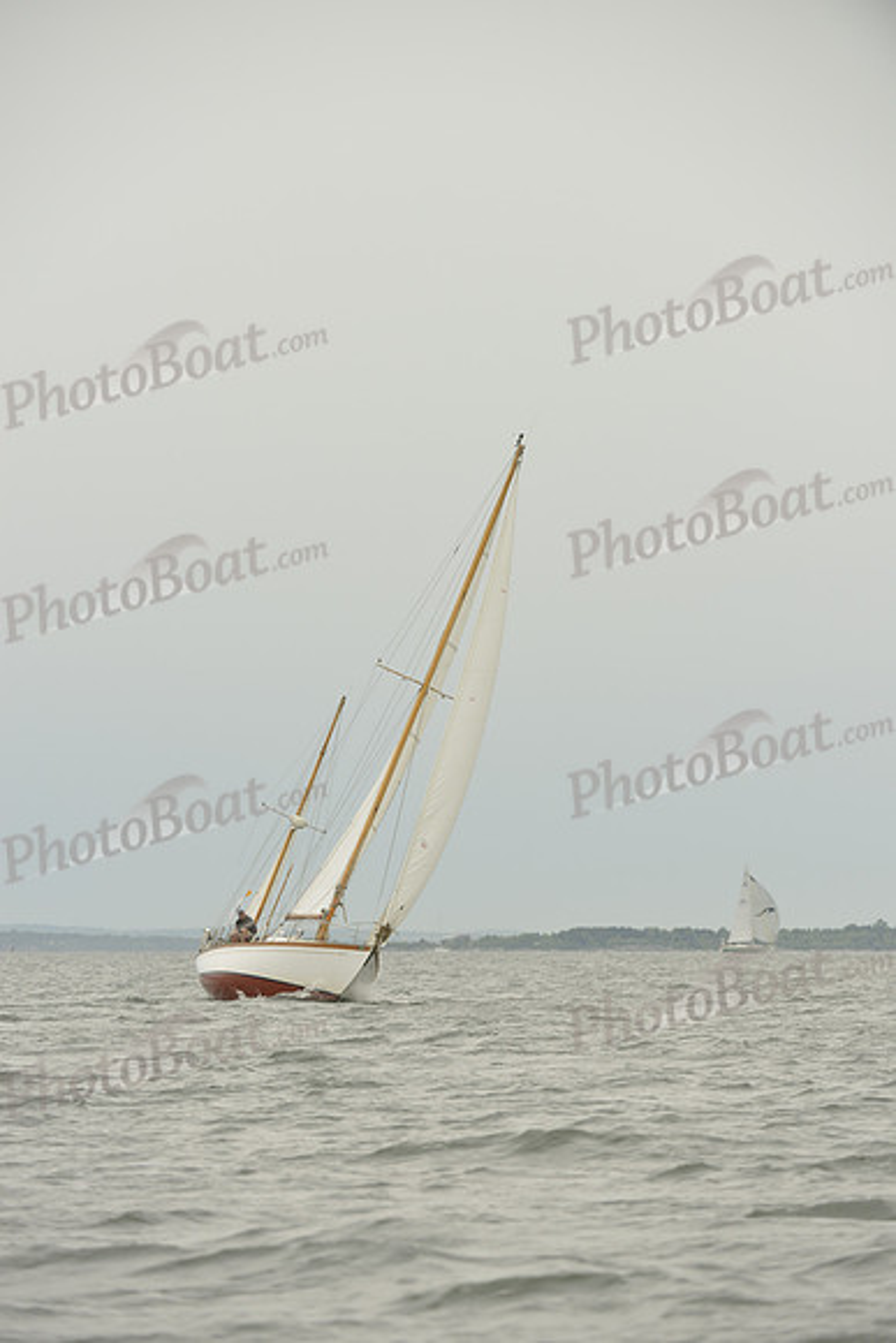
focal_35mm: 240
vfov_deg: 8.6
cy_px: 672
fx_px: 8954
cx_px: 448
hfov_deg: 5.7
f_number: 5.6
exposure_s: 1/1250
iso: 400
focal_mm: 240
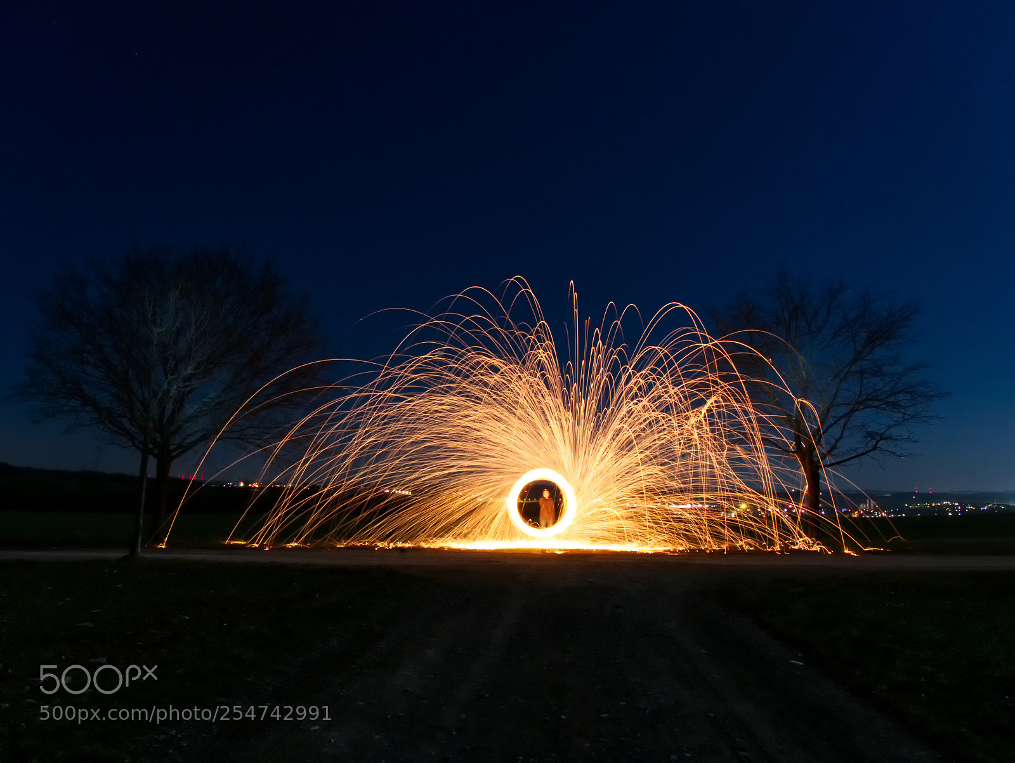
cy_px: 382
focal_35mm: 28
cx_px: 508
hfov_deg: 63.4
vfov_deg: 49.8
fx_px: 822
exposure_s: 30
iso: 200
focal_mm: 14
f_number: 5.6
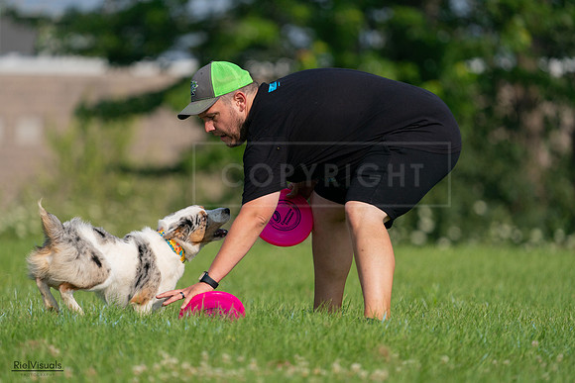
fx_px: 7333
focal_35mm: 459
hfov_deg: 4.5
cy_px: 192
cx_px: 288
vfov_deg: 3.0
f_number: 6.3
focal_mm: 459
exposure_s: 1/4000
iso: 640
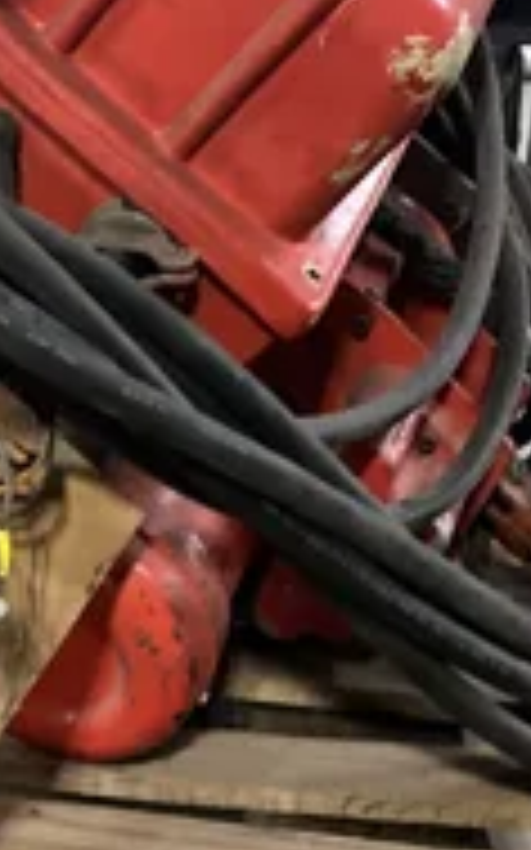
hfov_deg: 19.0
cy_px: 414
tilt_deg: -20.6
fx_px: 1506
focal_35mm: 65
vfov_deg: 31.5
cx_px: -81
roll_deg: -1.1
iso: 320
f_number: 1.8
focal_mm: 3
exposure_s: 1/30
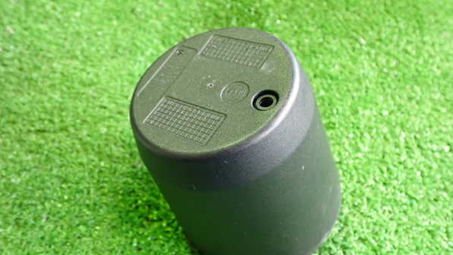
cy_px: 147
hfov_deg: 59.5
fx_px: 396
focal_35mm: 33
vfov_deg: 35.6
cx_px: 228
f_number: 2.3
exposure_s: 1/30
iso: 500
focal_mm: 5.4
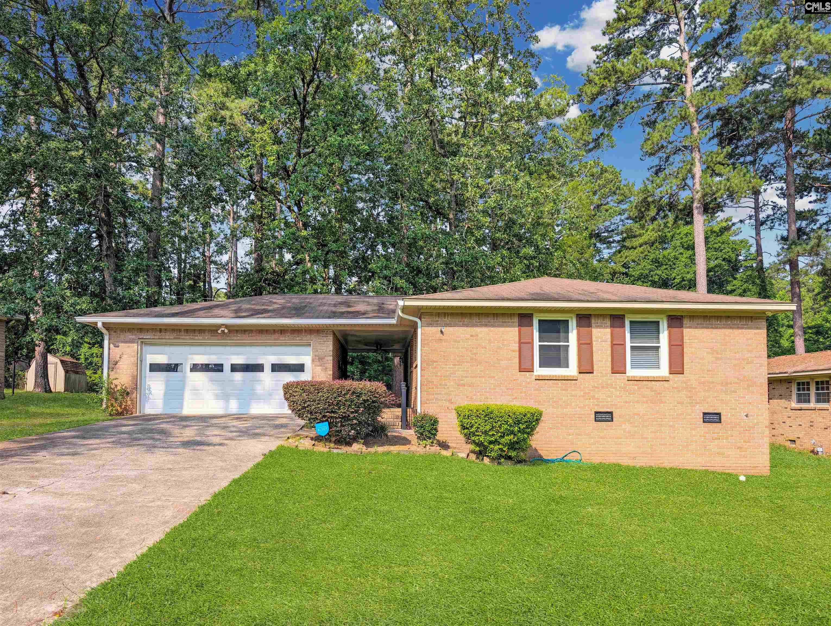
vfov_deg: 56.9
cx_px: 416
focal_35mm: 24
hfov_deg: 71.5
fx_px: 577
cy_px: 313
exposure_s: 1/850
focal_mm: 6.9
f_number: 1.7
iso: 20
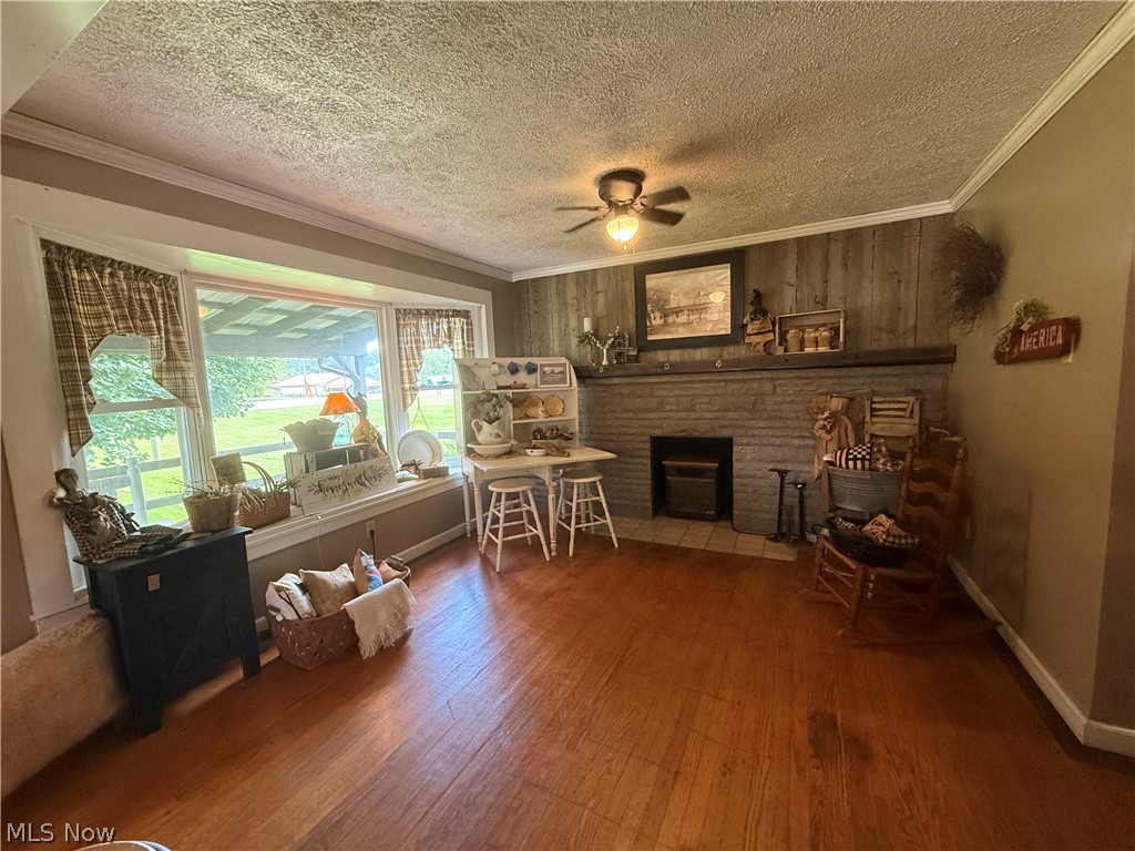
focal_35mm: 14
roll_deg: +2.2
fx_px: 459
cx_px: 568
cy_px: 426
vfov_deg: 85.7
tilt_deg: -5.6
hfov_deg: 102.1
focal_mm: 2.22
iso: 400
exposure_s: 1/60
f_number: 2.2
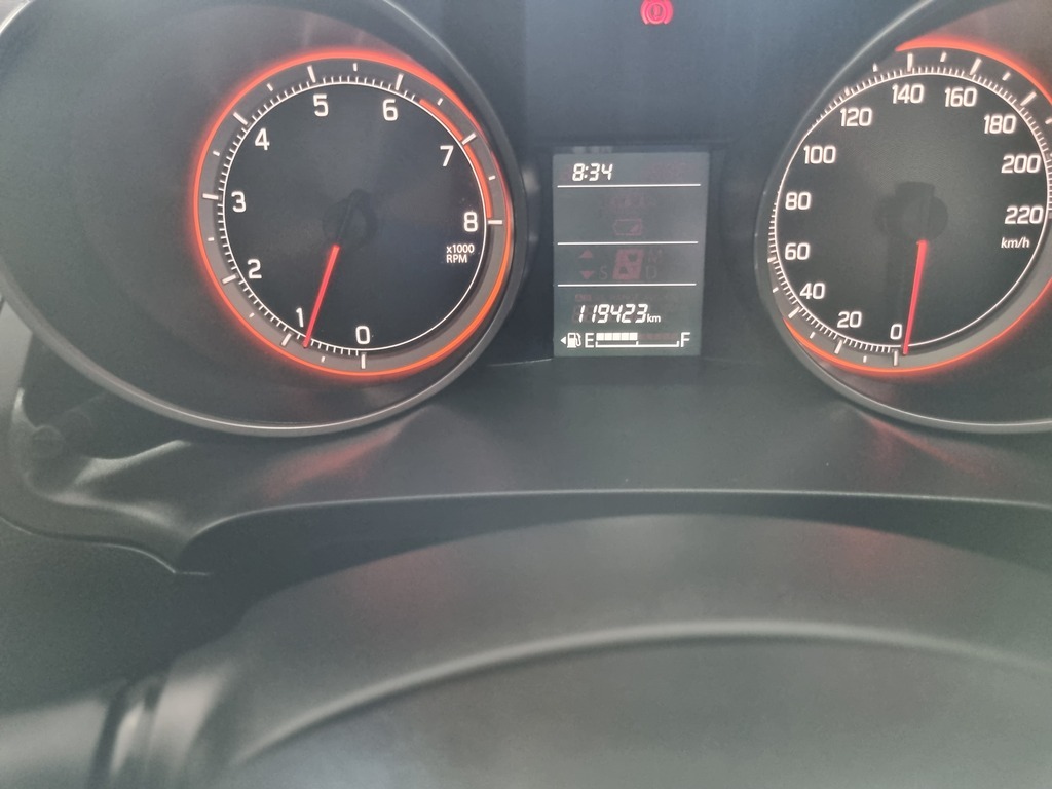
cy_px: 394
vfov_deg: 53.1
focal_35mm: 26
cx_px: 526
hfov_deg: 67.3
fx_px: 790
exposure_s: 1/44
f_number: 1.8
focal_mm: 5.4
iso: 500
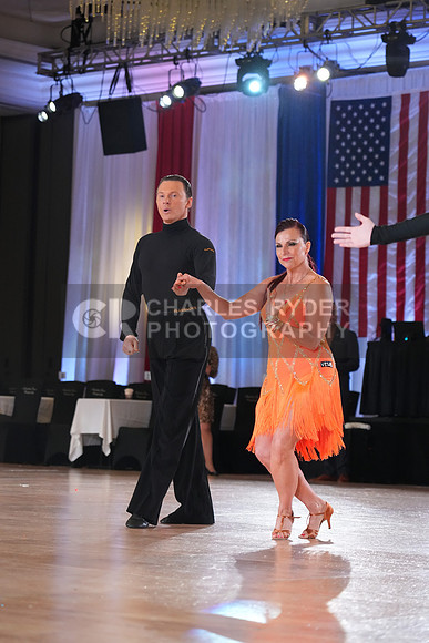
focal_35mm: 105
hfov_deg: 13.0
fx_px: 1876
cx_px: 214
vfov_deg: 19.5
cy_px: 322
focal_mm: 105
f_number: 4
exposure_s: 1/500
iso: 4000
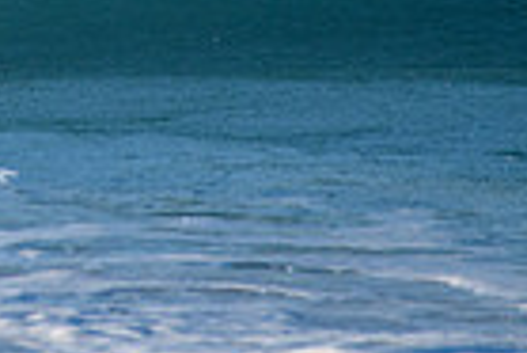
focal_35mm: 2254
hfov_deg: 0.9
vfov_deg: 0.6
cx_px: -456
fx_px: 33030
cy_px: -397
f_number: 5.6
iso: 400
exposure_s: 1/2000
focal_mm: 500
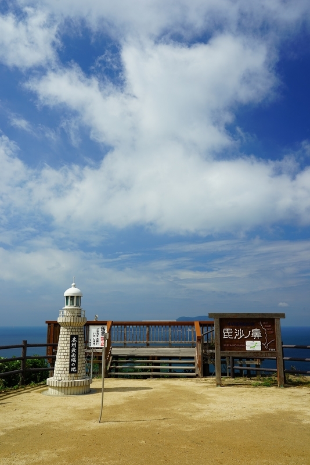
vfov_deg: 61.9
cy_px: 232
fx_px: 387
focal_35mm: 30
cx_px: 155
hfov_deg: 43.6
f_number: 9
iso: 100
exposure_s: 1/125
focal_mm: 30
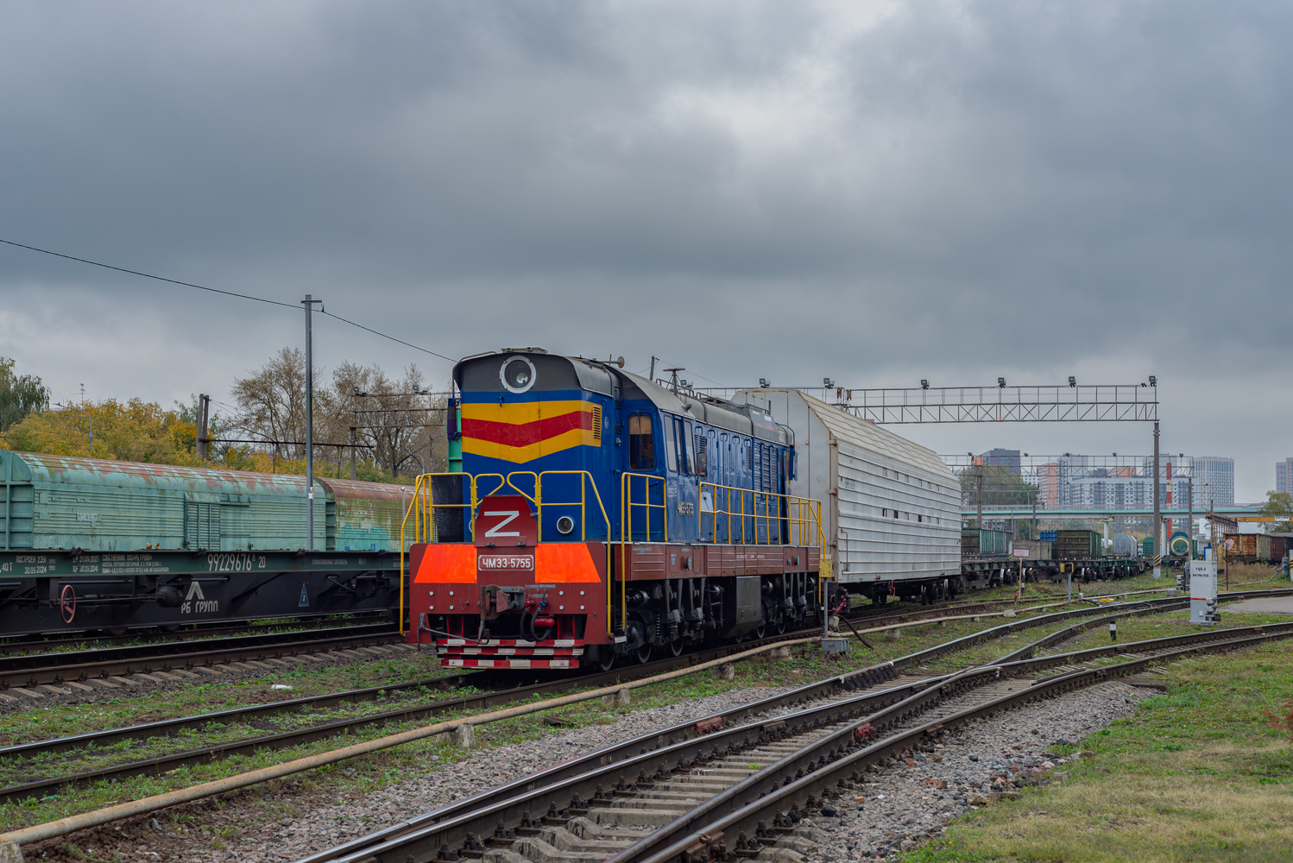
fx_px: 1796
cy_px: 432
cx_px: 646
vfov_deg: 27.0
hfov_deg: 39.6
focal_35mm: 50
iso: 320
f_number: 5.6
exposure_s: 1/200
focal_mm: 50
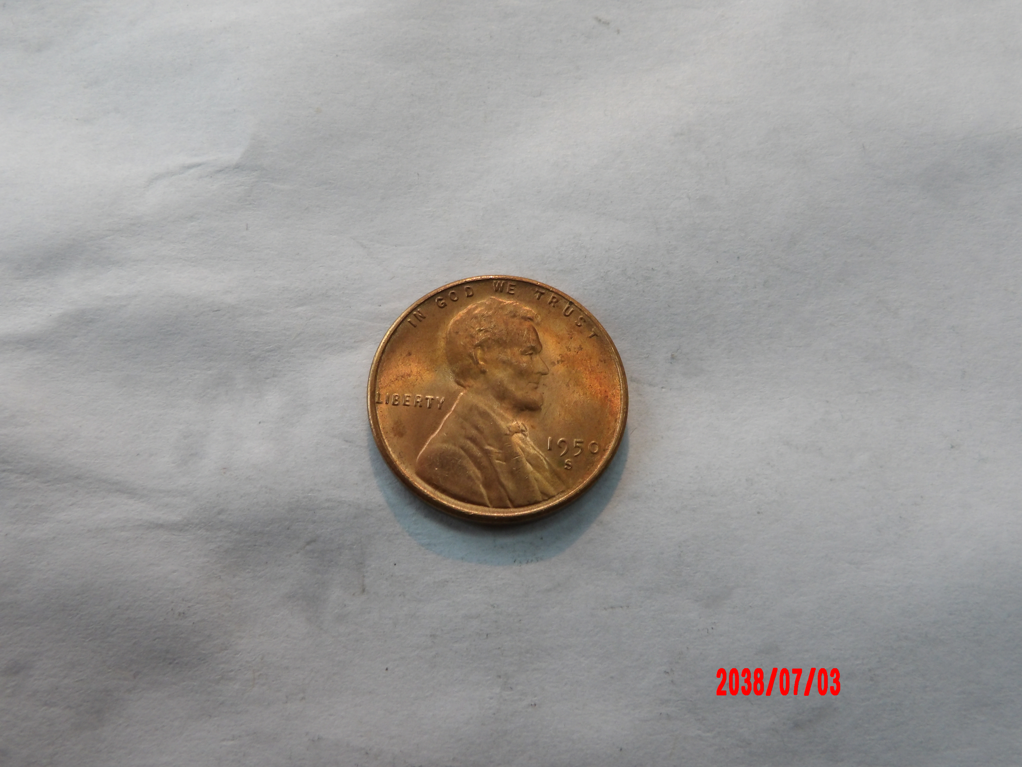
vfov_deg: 41.8
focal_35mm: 34
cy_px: 384
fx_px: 1004
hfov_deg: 54.0
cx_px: 511
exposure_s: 1/28
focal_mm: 6.2
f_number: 4.5
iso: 200
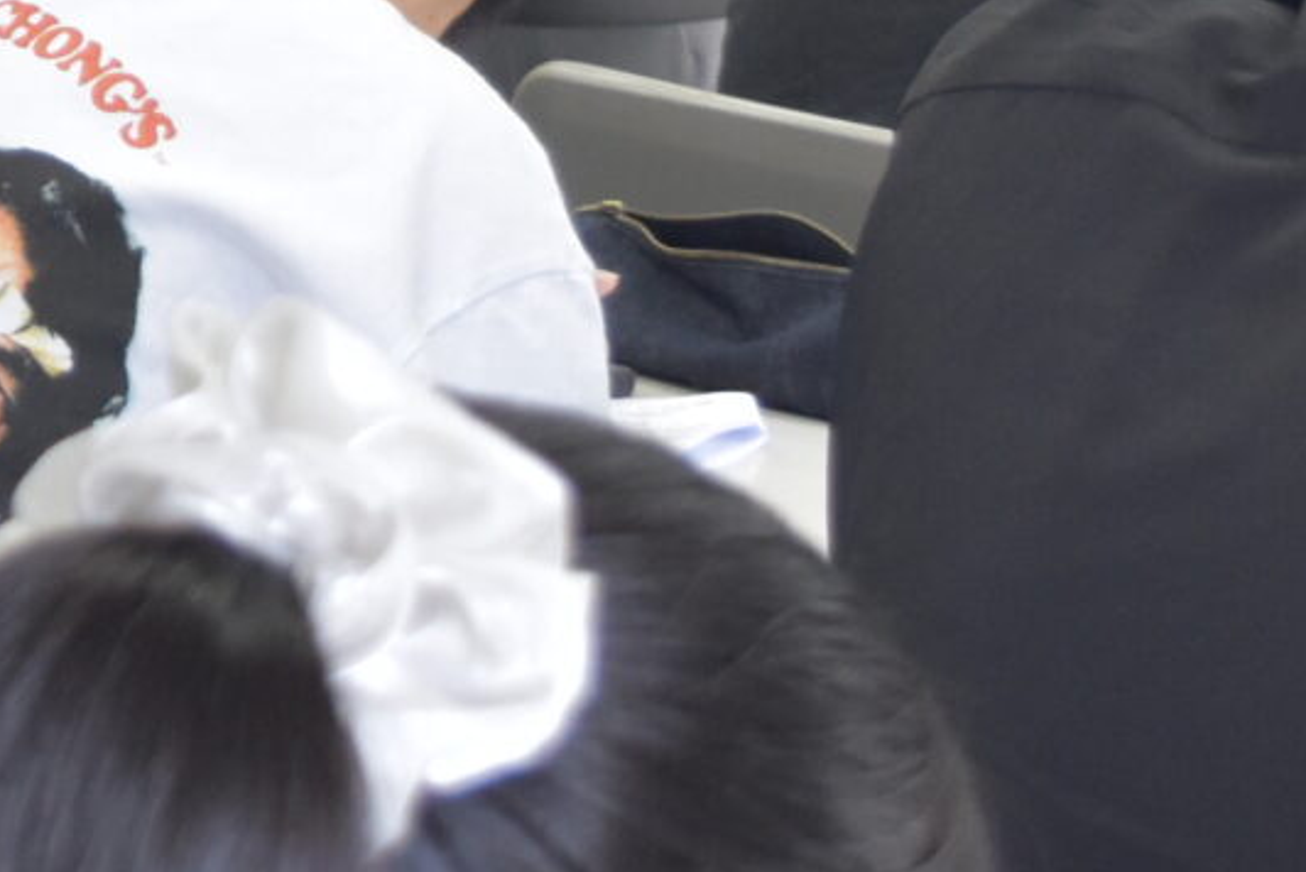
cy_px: -834
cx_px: -887
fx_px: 7840
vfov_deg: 6.2
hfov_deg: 9.2
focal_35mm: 216
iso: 1000
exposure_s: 1/80
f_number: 5.6
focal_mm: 30
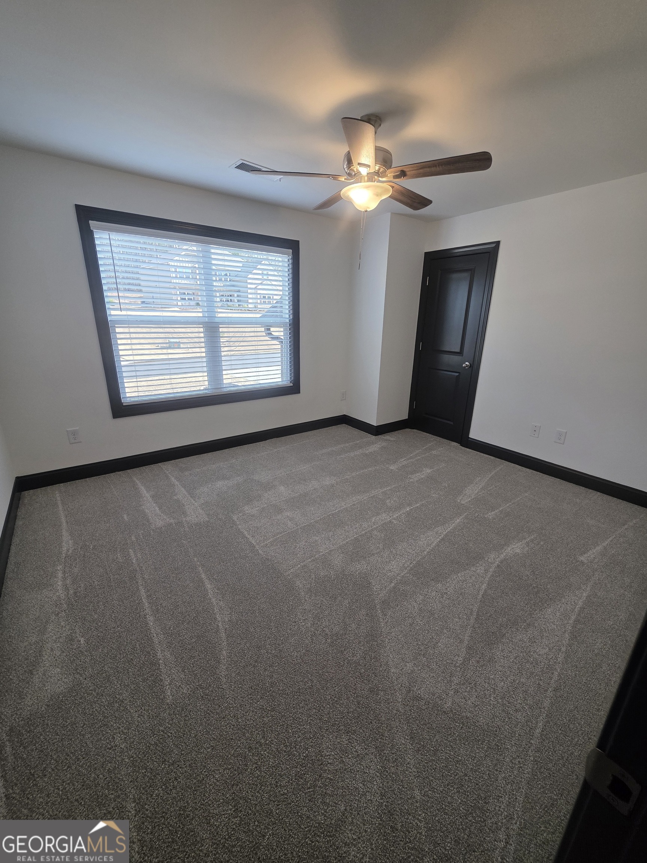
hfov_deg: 89.9
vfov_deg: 106.2
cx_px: 324
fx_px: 324
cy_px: 432
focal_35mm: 13
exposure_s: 1/120
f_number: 1.9
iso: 80
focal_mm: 2.2
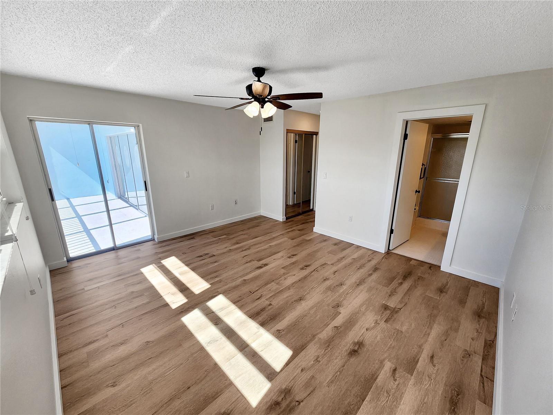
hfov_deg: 106.2
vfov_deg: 89.9
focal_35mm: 13
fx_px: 208
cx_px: 276
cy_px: 208
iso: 50
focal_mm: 2.2
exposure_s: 1/267
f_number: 2.2
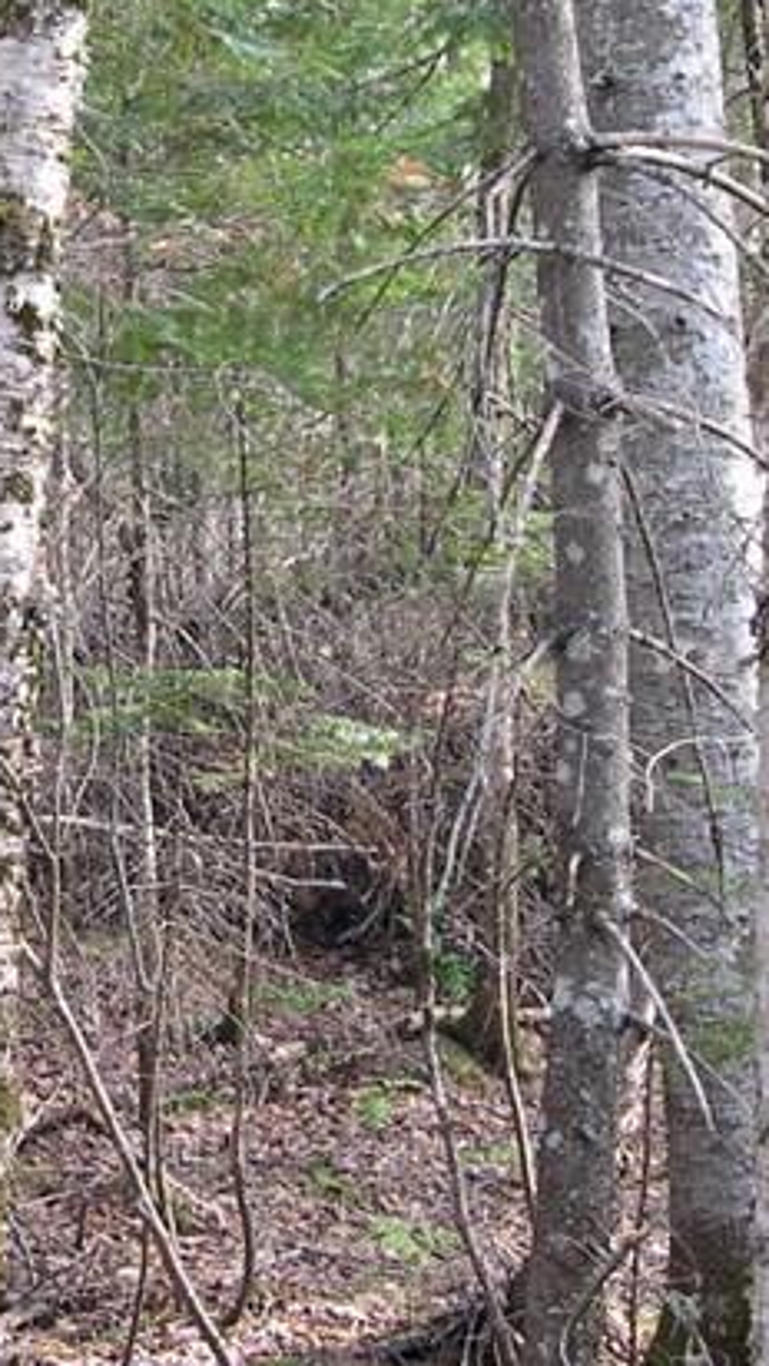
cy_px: 521
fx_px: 3731
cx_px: -126
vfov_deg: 20.7
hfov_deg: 11.6
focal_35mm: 103
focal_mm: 8
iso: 100
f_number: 2.8
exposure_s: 1/53.7
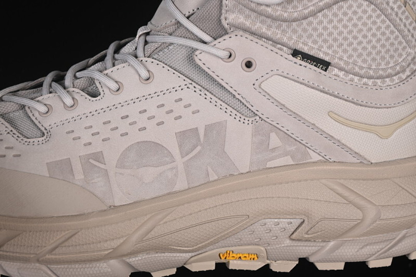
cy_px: 138
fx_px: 867
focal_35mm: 75
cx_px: 208
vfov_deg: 18.2
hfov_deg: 27.0
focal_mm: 50
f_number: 7.1
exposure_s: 1/80
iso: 160
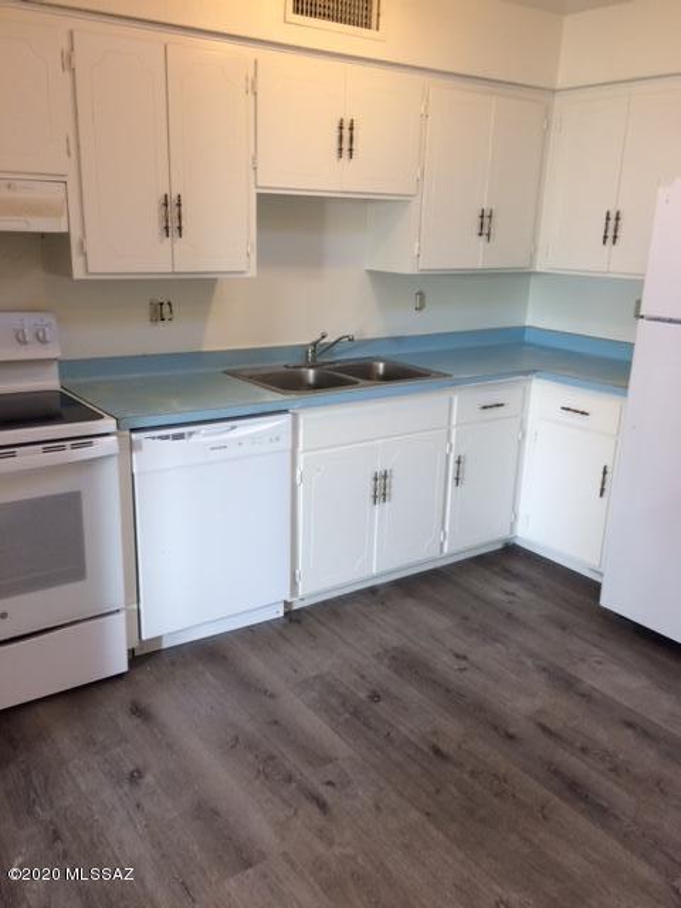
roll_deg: -1.5
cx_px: 340
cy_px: 454
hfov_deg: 48.2
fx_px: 761
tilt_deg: -17.5
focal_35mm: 29
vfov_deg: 61.7
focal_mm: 4.15
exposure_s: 1/30
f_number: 2.2
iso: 80
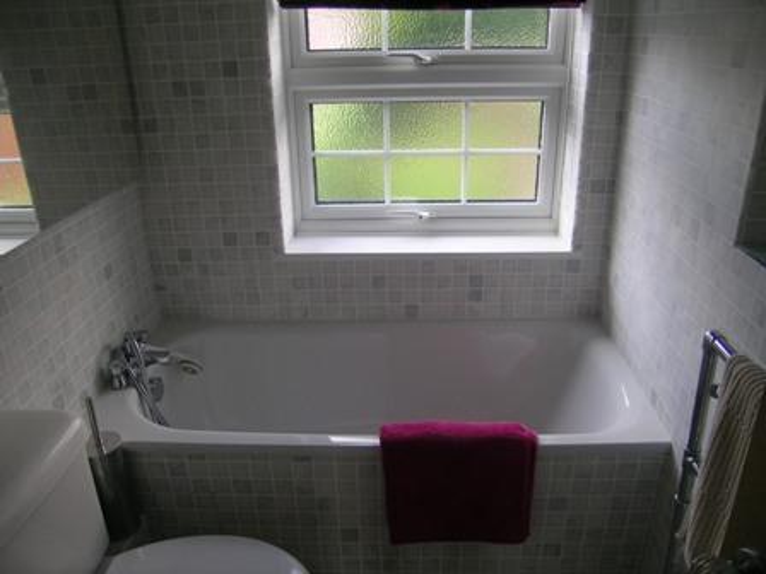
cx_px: 383
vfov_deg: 49.7
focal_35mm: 28
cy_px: 287
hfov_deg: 63.4
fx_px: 620
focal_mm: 5.8
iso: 50
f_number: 2.8
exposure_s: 1/60
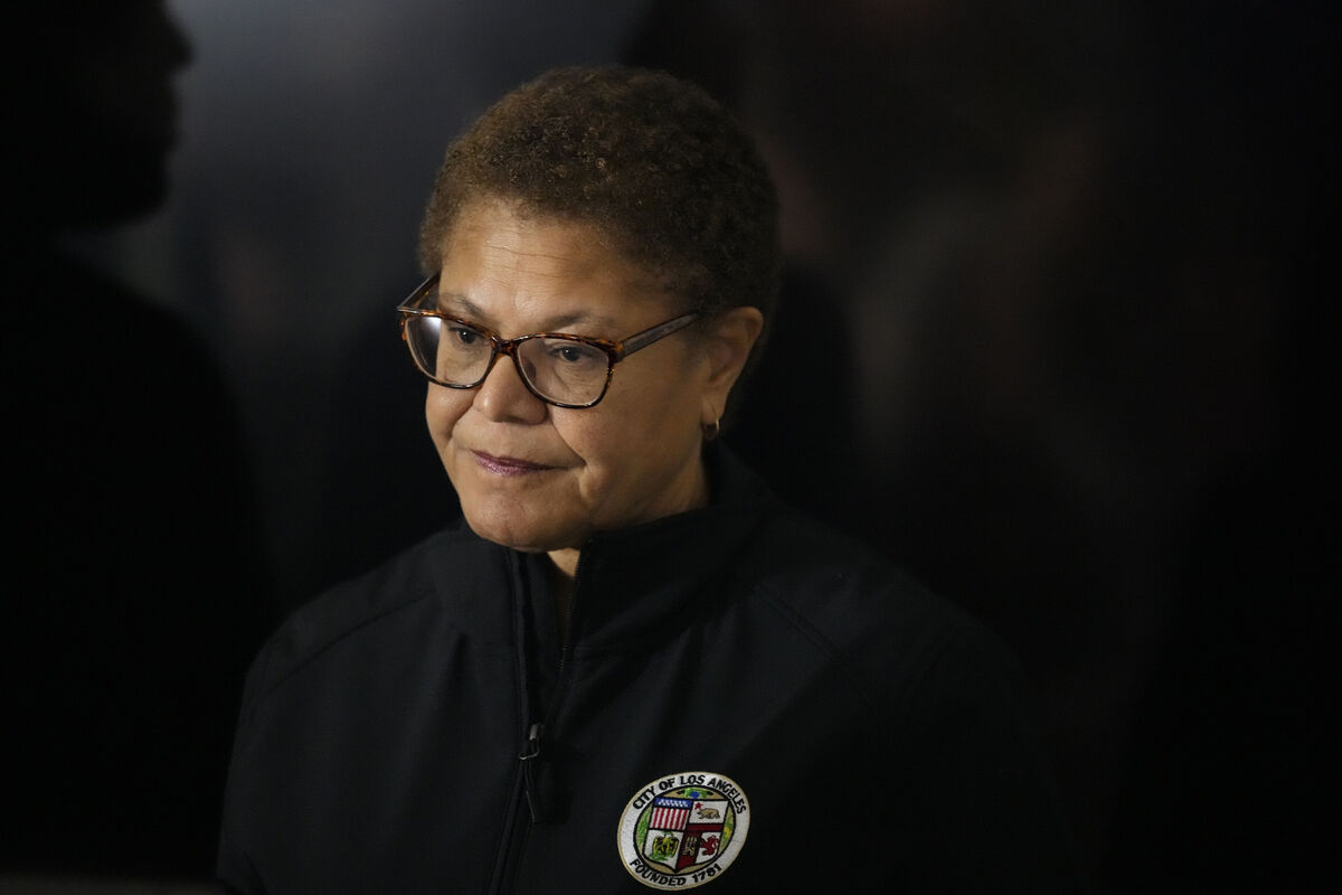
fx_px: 7343
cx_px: 671
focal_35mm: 197
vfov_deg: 7.0
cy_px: 448
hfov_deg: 10.4
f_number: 2.8
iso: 12800
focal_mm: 197
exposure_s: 1/200
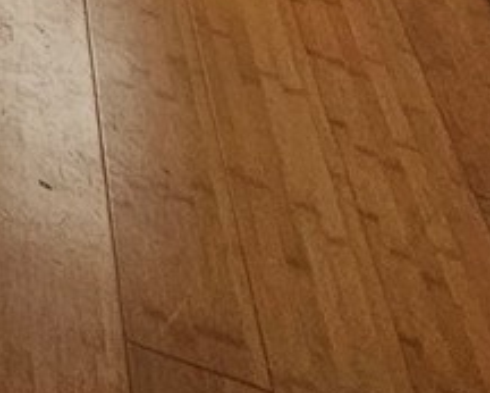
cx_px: -837
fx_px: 1364
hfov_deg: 12.7
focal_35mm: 94
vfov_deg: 9.7
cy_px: -956
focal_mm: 2.2
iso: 64
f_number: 2.2
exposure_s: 1/120
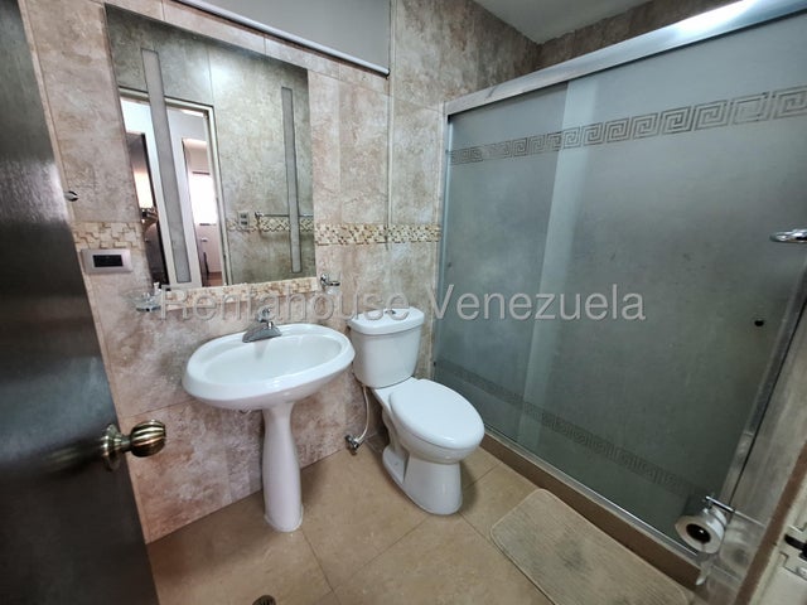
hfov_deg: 106.2
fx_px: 303
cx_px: 404
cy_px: 302
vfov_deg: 89.9
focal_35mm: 13
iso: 200
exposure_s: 1/25
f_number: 2.2
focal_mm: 1.74
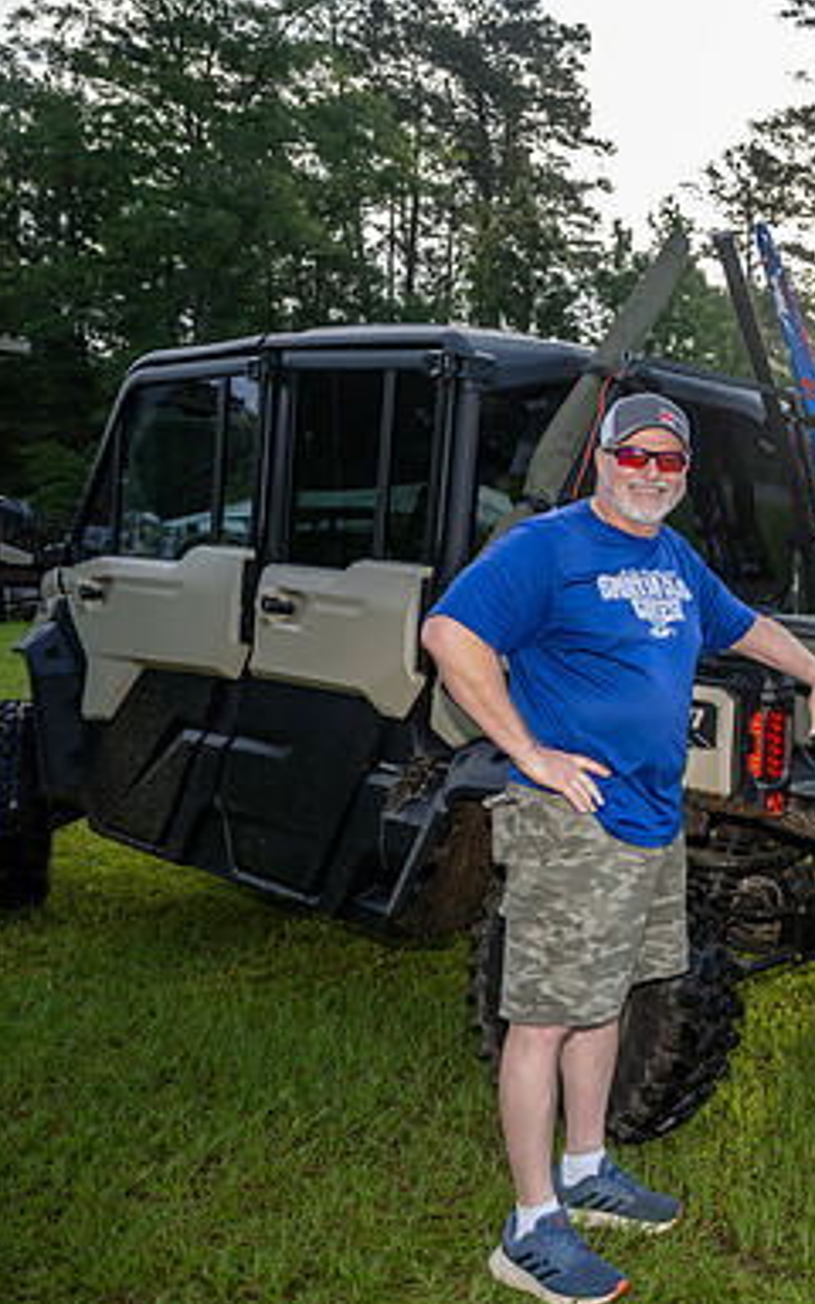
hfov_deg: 30.0
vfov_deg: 52.7
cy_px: 654
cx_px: 951
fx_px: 1315
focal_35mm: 37
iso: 72
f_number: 3.2
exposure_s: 1/125
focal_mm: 24
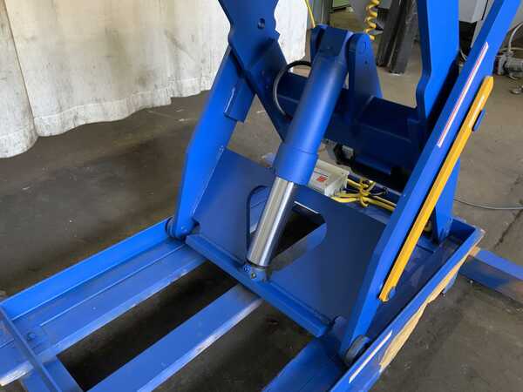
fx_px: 438
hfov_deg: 61.7
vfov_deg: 48.2
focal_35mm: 29
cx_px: 262
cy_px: 196
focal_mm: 3
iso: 100
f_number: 1.8
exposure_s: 1/60
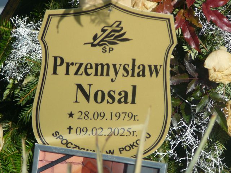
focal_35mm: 229
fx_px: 1528
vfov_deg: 6.5
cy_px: 86
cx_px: 116
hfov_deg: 8.6
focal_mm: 34.1
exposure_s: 1/640
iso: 80
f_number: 4.1
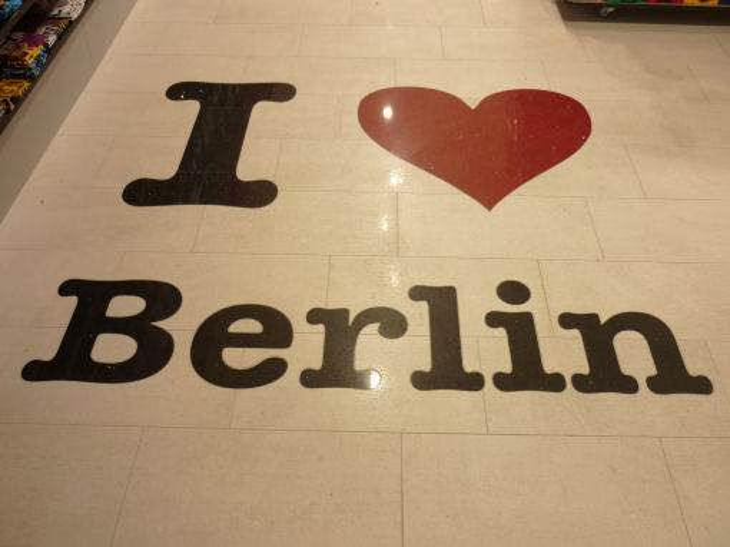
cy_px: 274
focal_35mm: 33
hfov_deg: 55.4
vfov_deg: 42.9
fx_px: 696
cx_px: 365
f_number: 2.8
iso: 80
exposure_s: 1/60
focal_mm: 5.5
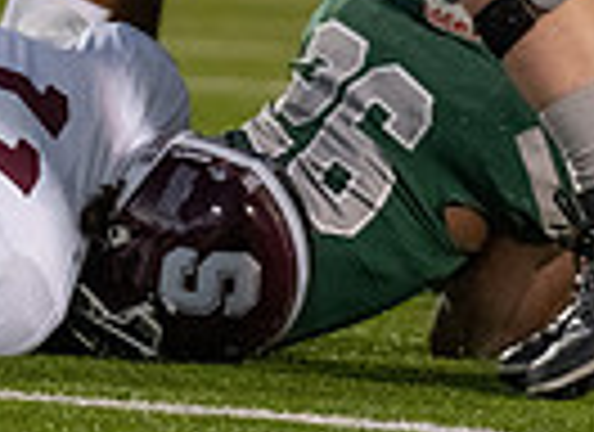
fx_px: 17484
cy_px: -384
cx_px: 91
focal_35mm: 1030
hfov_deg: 1.9
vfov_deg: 1.4
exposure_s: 1/1250
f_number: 2.8
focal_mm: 200
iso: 5000
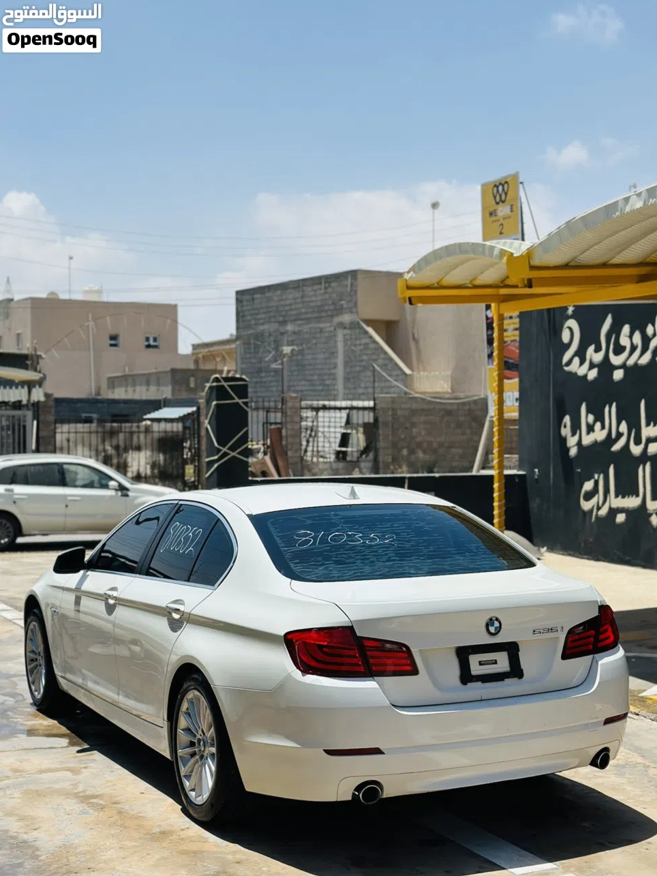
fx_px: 1290
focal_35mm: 51
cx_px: 335
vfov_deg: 37.5
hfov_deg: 28.6
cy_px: 452
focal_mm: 6.86
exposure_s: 1/6211
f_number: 1.78
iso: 80
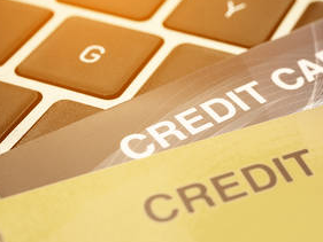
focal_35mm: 96
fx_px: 896
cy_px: 86
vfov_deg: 15.4
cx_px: 252
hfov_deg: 20.2
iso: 100
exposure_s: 1/50
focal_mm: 30
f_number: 5
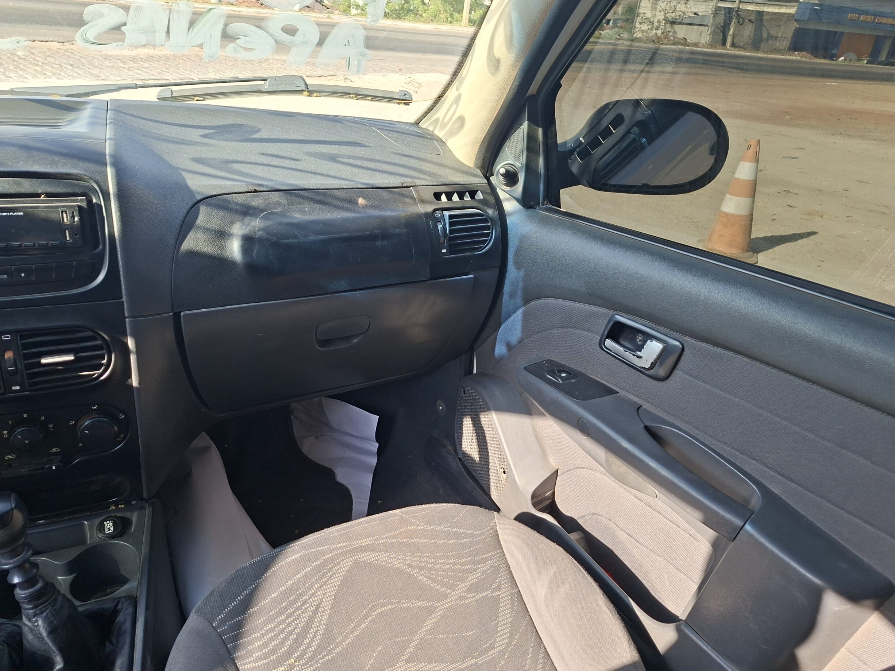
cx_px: 436
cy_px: 338
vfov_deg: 56.8
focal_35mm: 24
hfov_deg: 71.6
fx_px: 621
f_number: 1.8
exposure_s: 1/256
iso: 50
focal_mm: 5.54
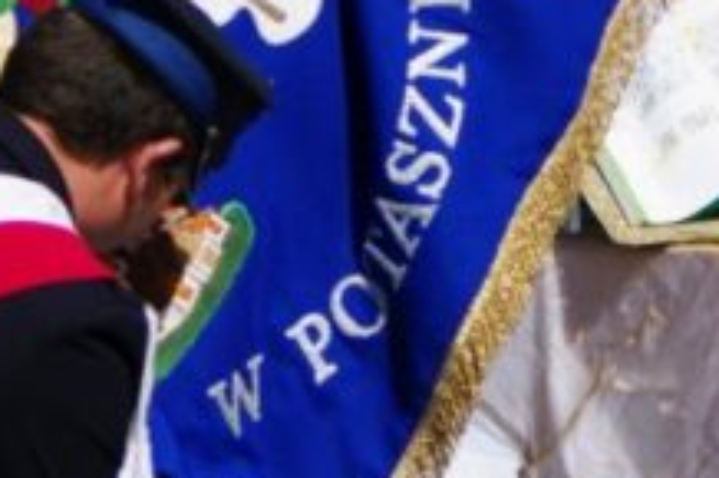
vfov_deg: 3.8
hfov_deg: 5.7
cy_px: -135
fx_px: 7184
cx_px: 432
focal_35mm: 360
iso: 280
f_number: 4.5
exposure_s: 1/3000
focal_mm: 68
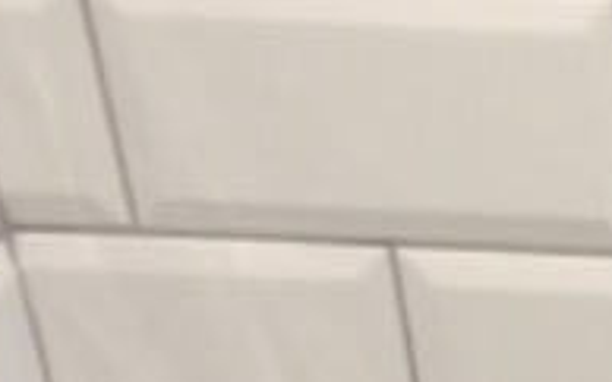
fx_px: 3167
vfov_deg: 6.5
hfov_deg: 10.3
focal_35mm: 190
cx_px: 1139
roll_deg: -0.6
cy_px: 1013
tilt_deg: -38.3
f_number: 2.2
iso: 100
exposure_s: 1/33
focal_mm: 4.15
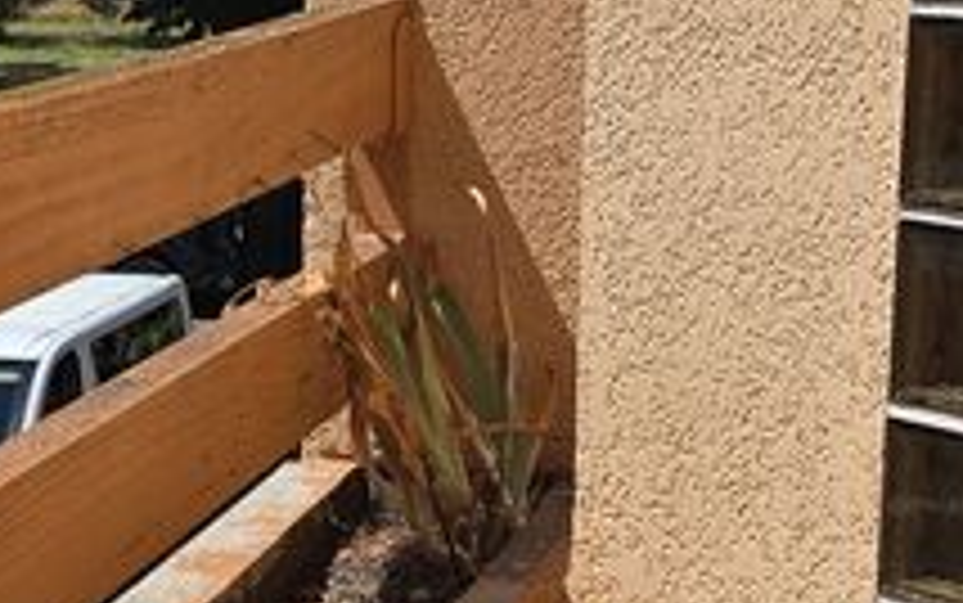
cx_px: 207
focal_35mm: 114
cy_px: 770
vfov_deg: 11.2
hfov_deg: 18.1
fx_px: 2993
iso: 12
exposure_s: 1/1255
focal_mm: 6.3
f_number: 1.7
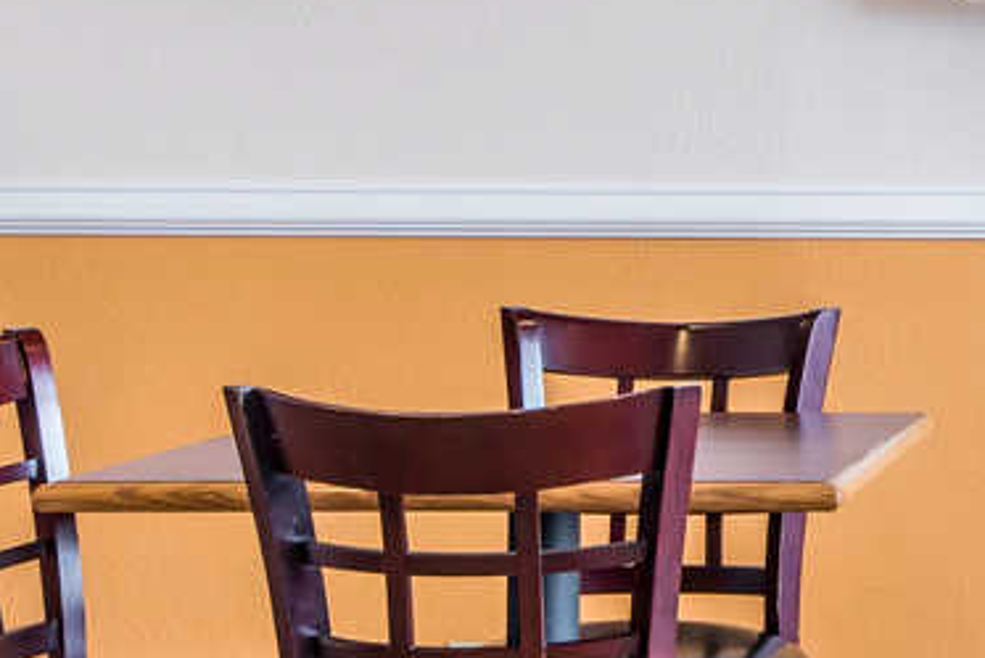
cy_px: 54
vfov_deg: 13.2
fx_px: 2819
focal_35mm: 103
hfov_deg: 17.9
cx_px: 1434
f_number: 16
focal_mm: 20
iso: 400
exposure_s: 1/4
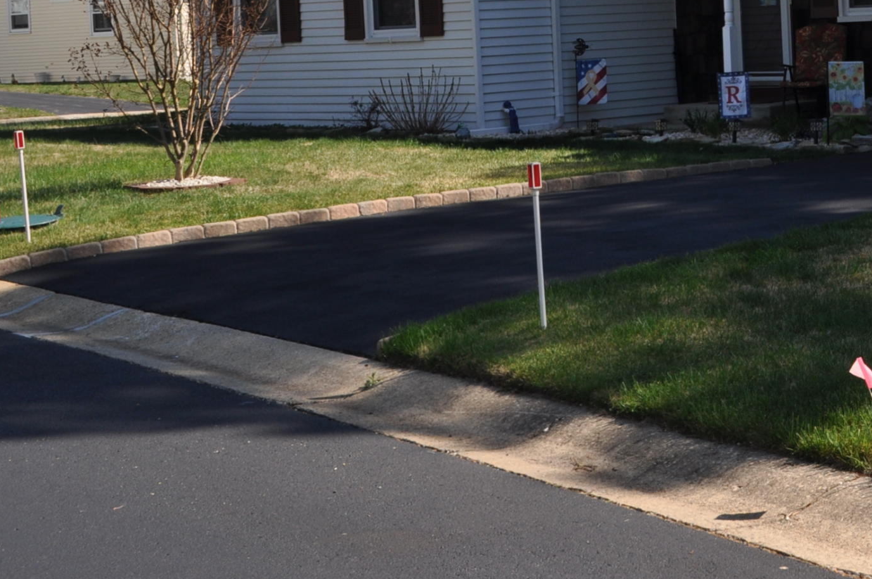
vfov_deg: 15.8
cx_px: 817
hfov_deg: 23.2
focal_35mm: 85
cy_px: 49
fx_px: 2056
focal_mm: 26
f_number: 11
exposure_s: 1/200
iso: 200
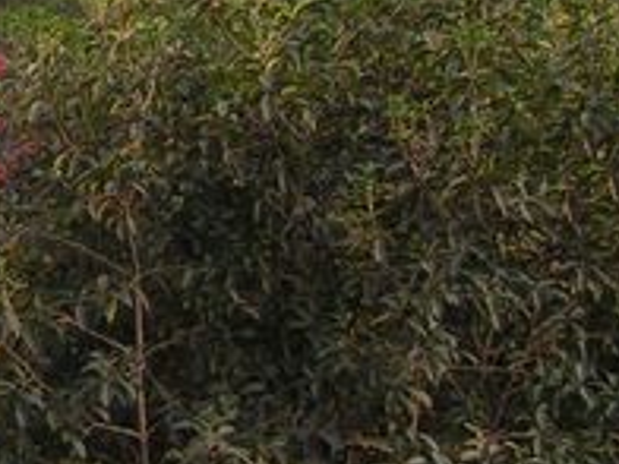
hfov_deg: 13.4
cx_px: -404
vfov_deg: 10.7
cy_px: -90
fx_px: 2432
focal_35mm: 136
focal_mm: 6.3
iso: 50
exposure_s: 1/50
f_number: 5
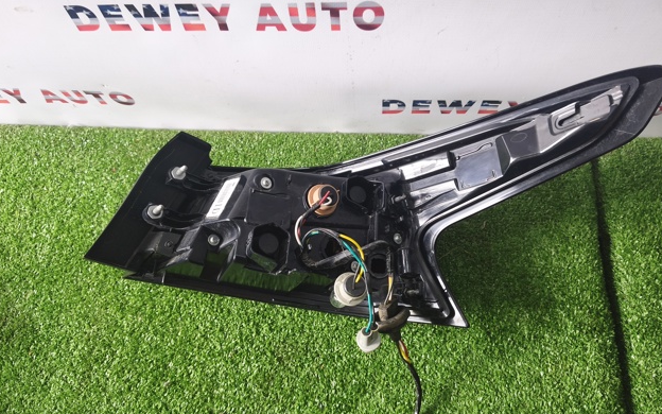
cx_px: 334
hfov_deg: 72.5
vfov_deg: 49.2
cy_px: 220
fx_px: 451
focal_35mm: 25
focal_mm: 5.35
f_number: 1.7
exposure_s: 1/100
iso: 160
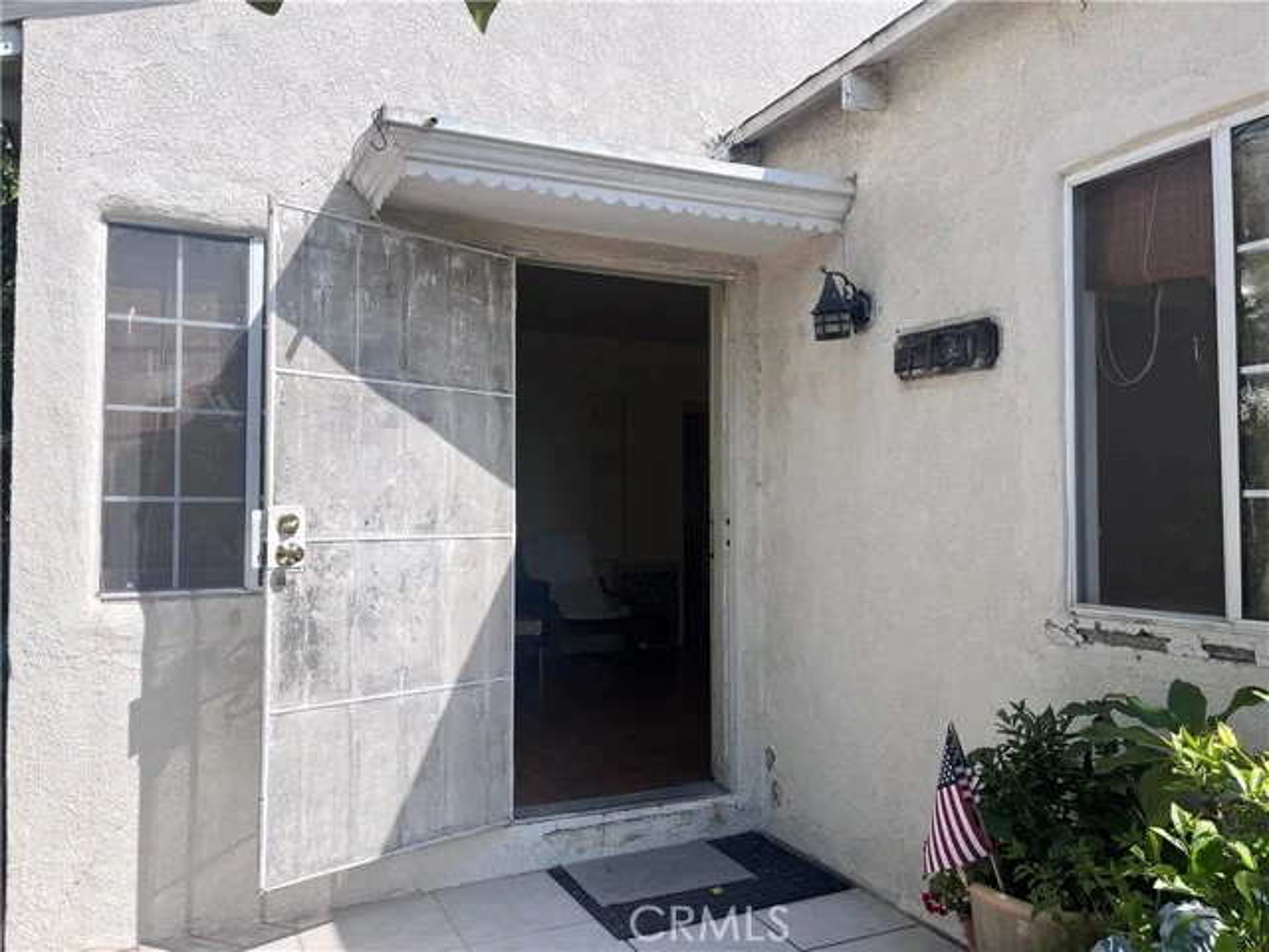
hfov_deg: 67.3
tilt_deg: +2.7
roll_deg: +0.0
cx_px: 634
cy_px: 476
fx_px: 953
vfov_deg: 53.1
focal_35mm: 26
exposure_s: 1/3135
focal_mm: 5.1
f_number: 1.6
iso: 50
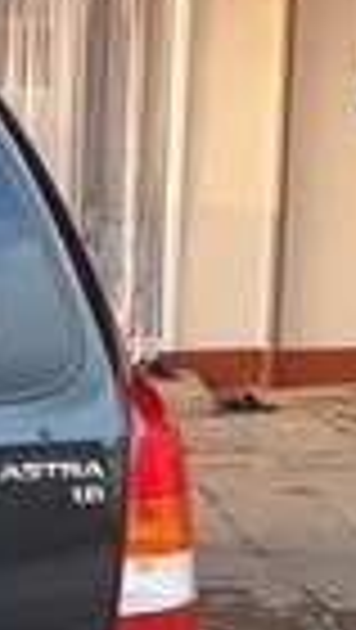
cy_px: 508
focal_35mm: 104
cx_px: -370
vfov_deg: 20.3
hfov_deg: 10.6
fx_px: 1741
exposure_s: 1/33
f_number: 1.9
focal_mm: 3.6
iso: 50
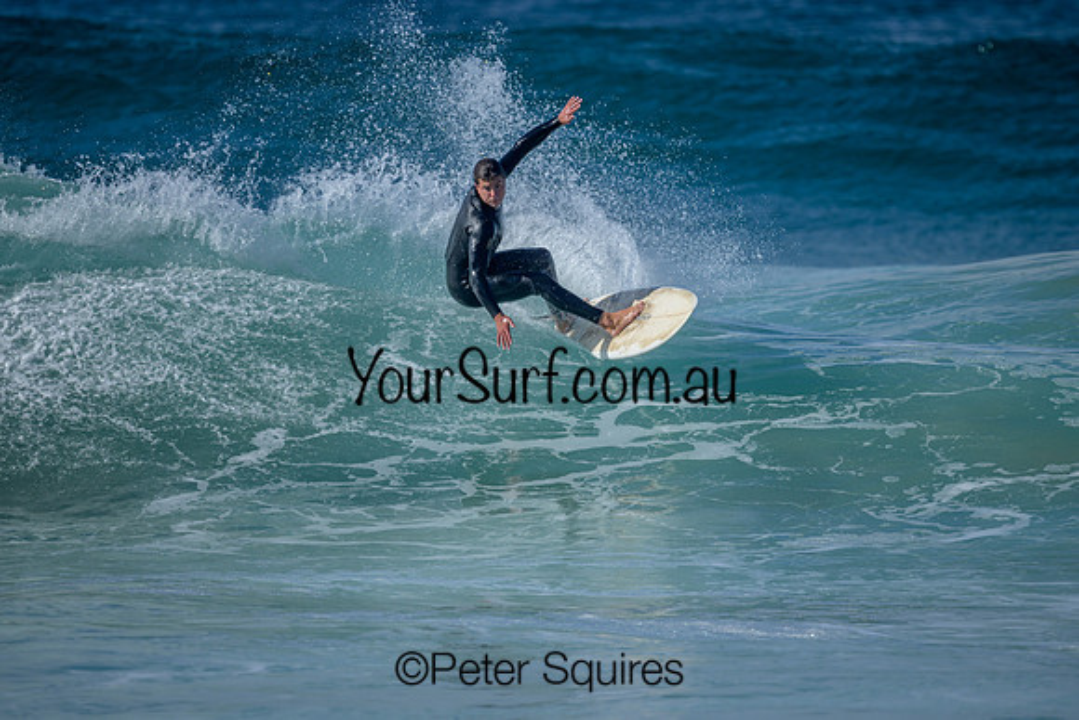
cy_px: 360
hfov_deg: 2.6
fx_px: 23982
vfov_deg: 1.7
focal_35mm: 800
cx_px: 540
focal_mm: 800
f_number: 6.3
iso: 250
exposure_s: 1/2500
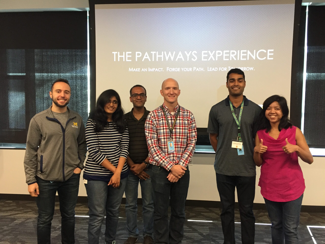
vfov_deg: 48.2
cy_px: 122
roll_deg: -0.6
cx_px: 162
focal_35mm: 29
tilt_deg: -3.5
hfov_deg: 61.7
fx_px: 272
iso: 160
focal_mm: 4.15
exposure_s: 1/30
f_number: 2.2
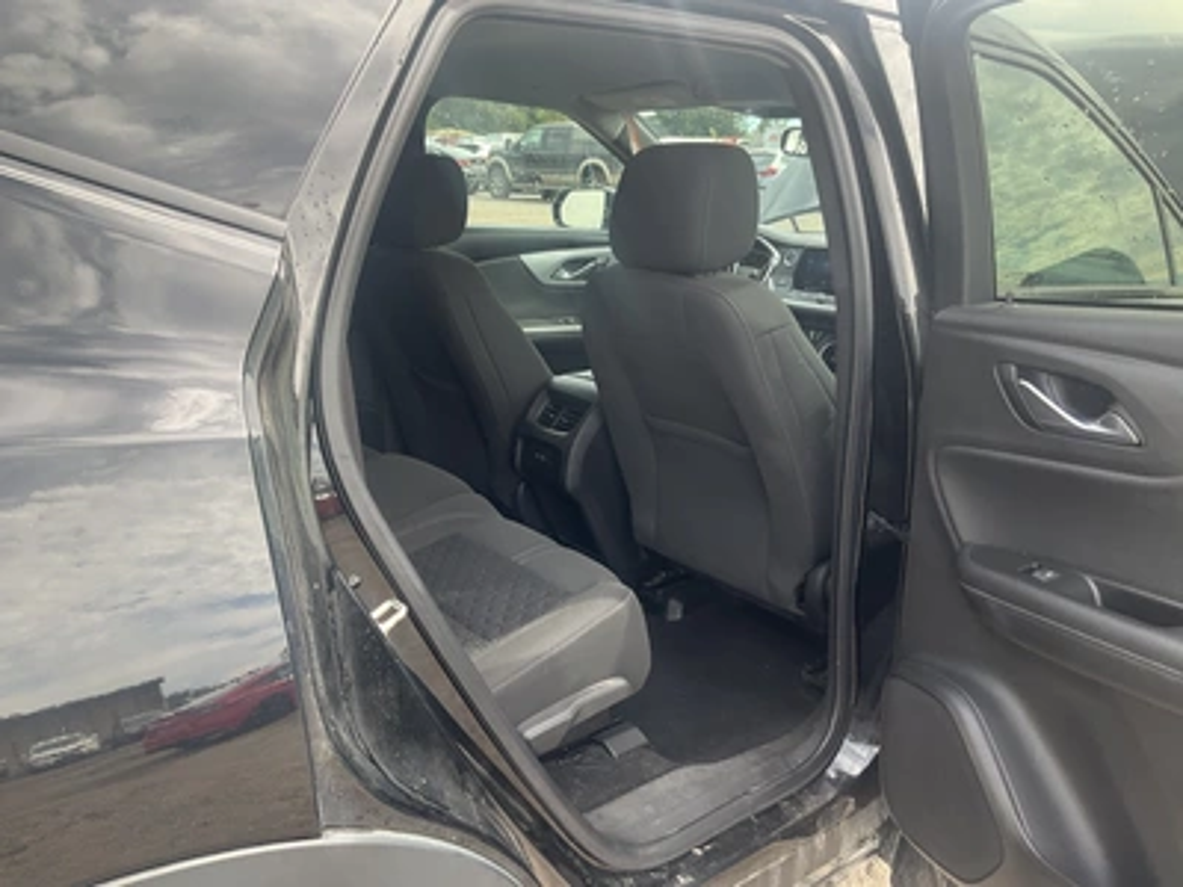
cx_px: 592
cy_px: 444
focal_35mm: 29
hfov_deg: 61.7
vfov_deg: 48.2
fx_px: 991
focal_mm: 3
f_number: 1.8
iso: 25
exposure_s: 1/172
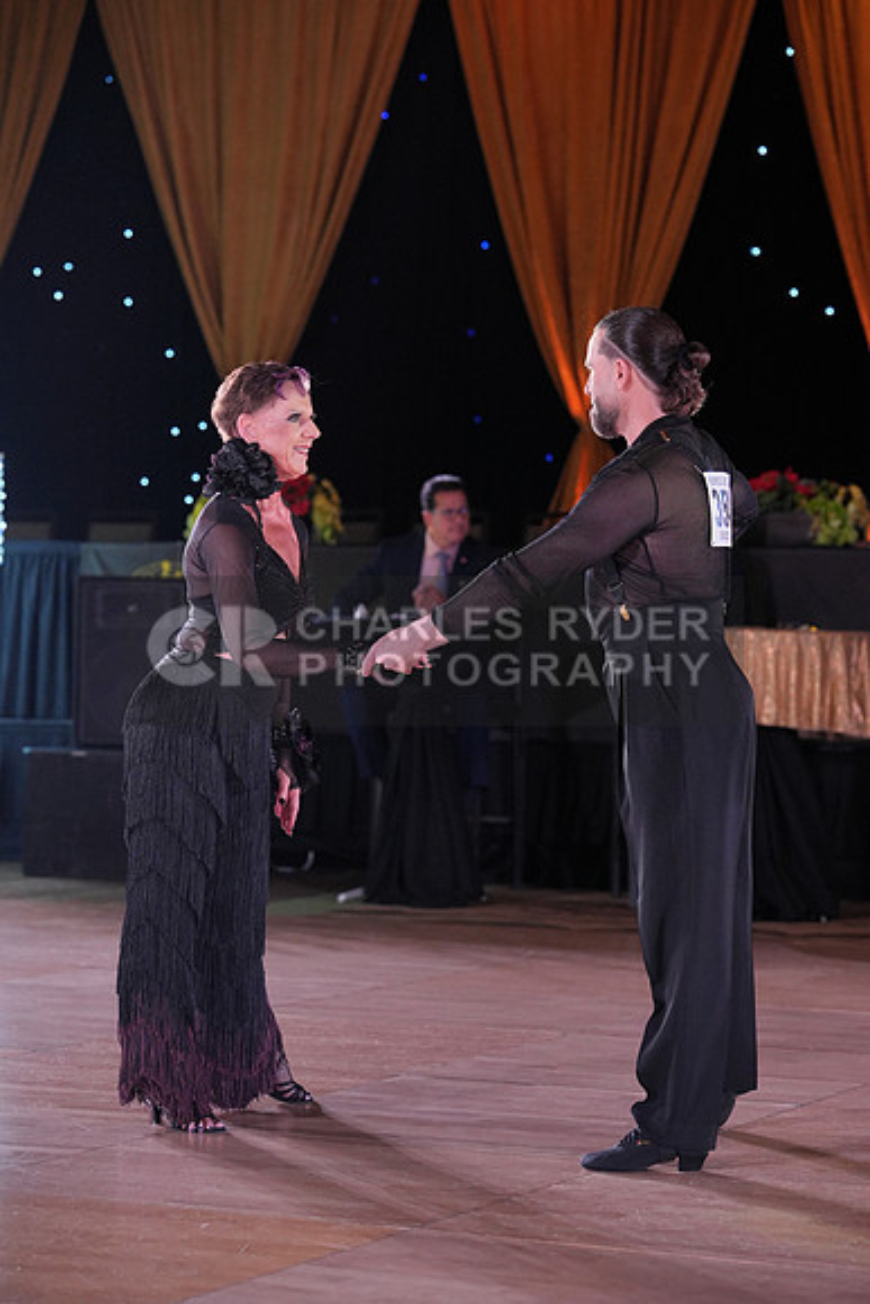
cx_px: 435
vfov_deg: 20.4
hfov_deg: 13.7
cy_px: 652
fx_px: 3623
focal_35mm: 100
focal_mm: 100
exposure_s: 1/400
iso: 1600
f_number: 4
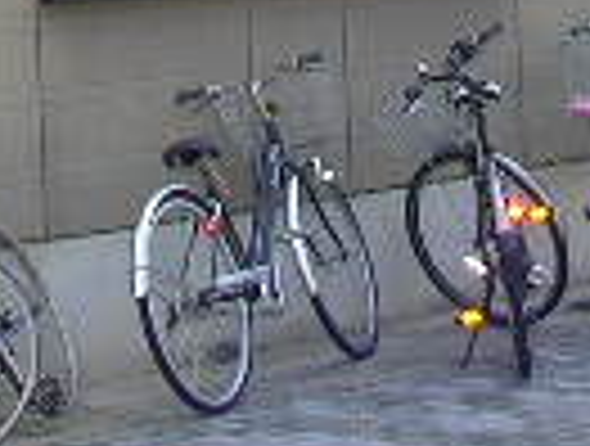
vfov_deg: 7.6
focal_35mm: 185
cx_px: 234
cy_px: -532
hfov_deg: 10.7
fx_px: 3162
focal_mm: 5.8
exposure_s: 1/198
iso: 71
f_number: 4.1
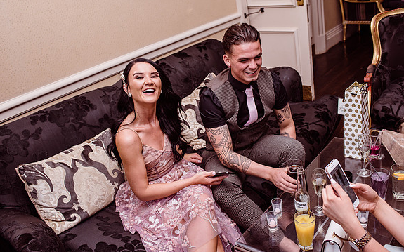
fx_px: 396
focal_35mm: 36
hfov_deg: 54.0
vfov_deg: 35.3
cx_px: 202
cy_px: 117
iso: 400
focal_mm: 35
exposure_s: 1/200
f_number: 4.5
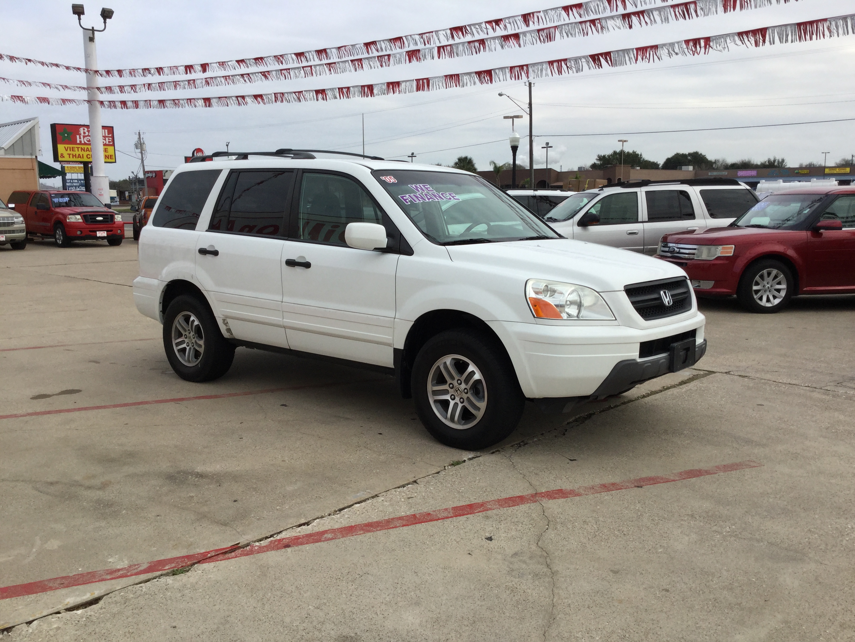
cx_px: 428
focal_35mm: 31
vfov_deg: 45.4
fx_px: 766
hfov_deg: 58.4
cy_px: 321
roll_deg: +0.3
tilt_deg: -9.8
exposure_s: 1/783
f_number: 2.4
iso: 25
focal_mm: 3.3
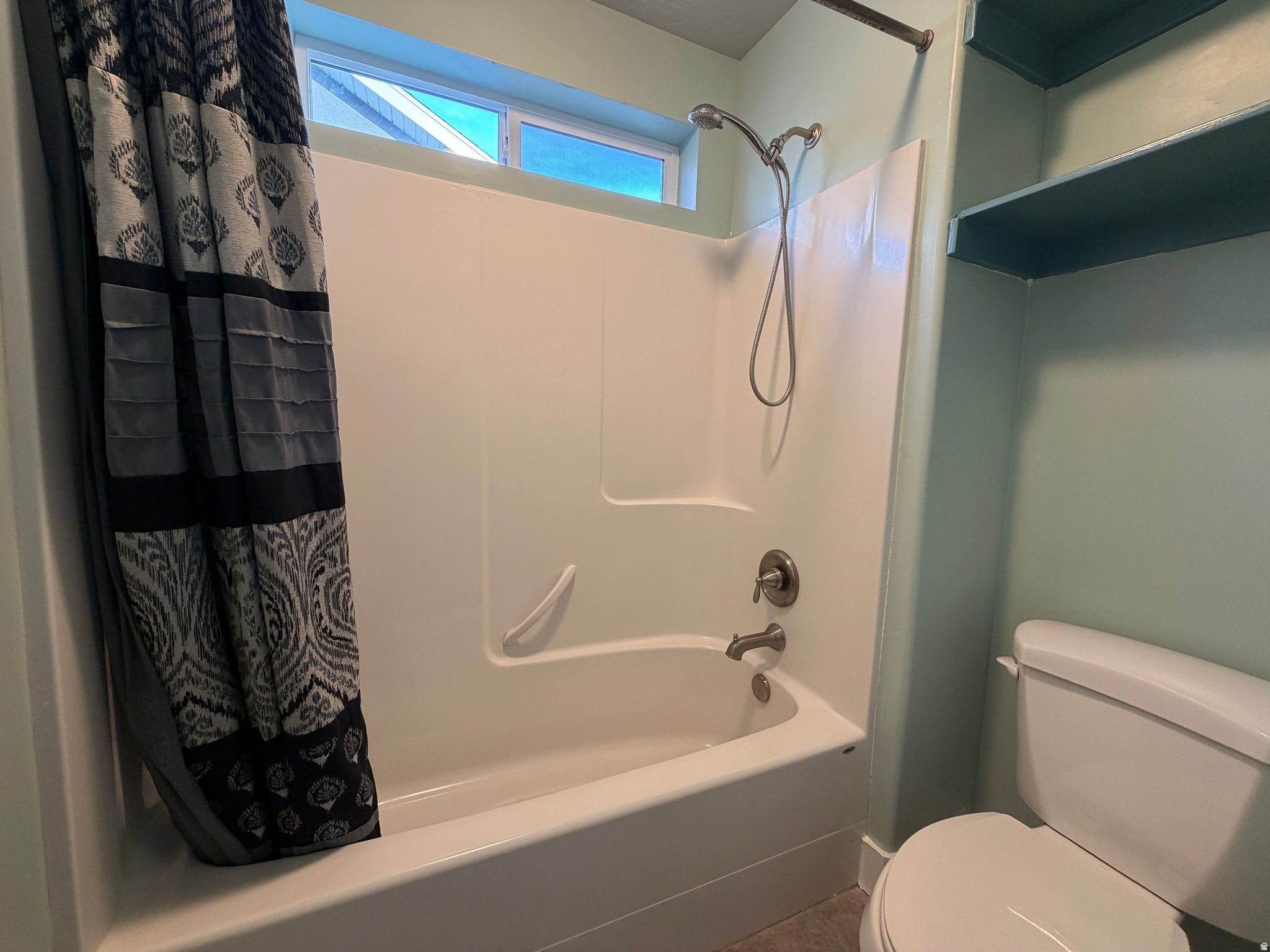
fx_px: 514
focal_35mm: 14
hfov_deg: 102.1
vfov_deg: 85.7
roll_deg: -1.3
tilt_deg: -4.4
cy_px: 476
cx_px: 635
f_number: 2.2
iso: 200
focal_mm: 2.22
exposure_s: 1/60
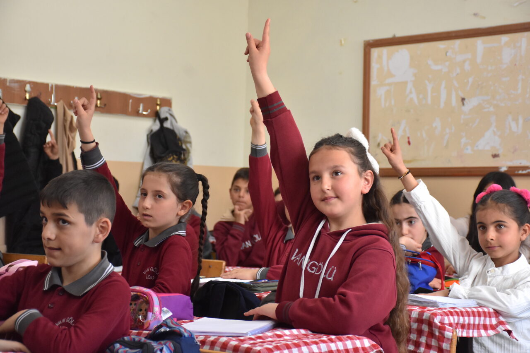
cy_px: 176
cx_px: 265
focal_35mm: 84
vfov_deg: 16.3
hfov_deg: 24.2
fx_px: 1236
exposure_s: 1/160
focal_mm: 56
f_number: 4.8
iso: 1600
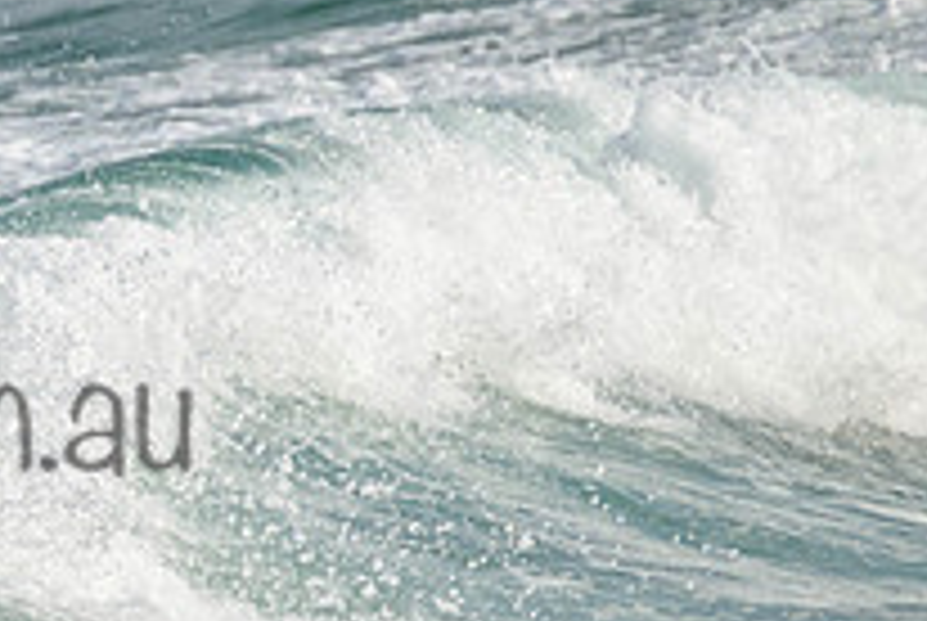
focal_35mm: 2250
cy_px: 367
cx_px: -284
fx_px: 58020
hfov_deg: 0.9
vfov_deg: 0.6
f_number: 11
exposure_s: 1/2000
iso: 720
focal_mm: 800
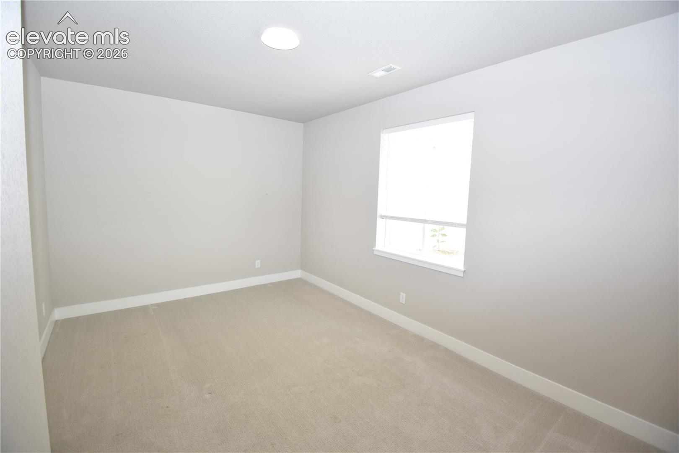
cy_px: 226
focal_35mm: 15
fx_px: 283
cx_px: 340
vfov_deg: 77.3
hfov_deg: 100.4
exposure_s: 1/250
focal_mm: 10
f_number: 3.5
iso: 640
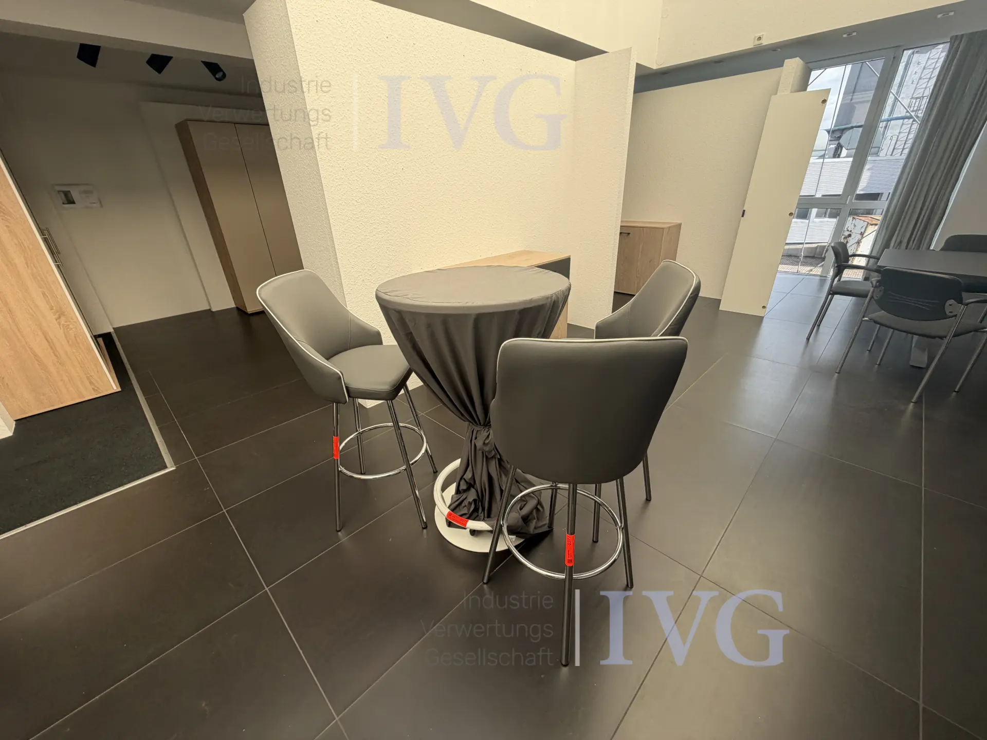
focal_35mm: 14
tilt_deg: -26.1
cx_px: 494
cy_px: 370
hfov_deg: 102.1
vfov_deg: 85.7
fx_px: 399
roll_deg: +4.1
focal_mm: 2.22
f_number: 2.2
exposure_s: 1/282
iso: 50
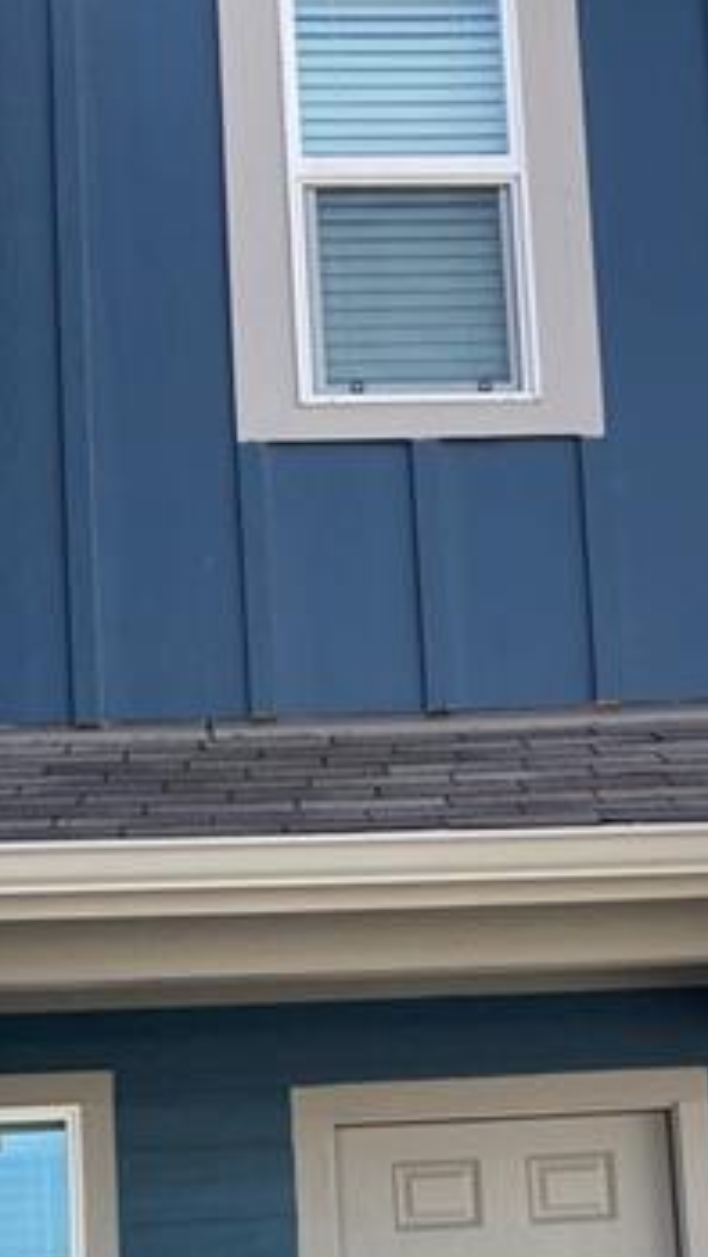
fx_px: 2235
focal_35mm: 67
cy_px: 1131
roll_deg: +3.1
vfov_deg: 30.1
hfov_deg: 18.0
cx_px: 449
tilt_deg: +7.3
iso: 20
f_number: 1.8
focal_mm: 3.99
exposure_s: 1/736
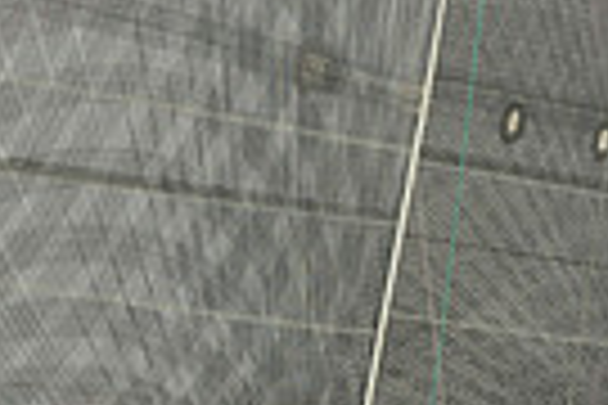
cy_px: 641
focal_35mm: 352
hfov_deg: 5.9
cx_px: 347
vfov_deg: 3.9
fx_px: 5944
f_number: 9
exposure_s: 1/1250
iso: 280
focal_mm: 82
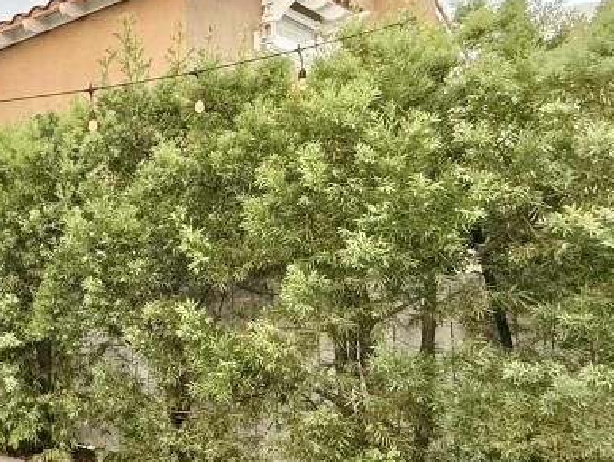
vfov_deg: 38.6
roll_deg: +1.5
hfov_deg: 36.6
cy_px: 264
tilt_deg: +2.1
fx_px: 657
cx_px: -148
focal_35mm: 37
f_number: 2.2
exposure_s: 1/99
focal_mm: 2.22
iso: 200
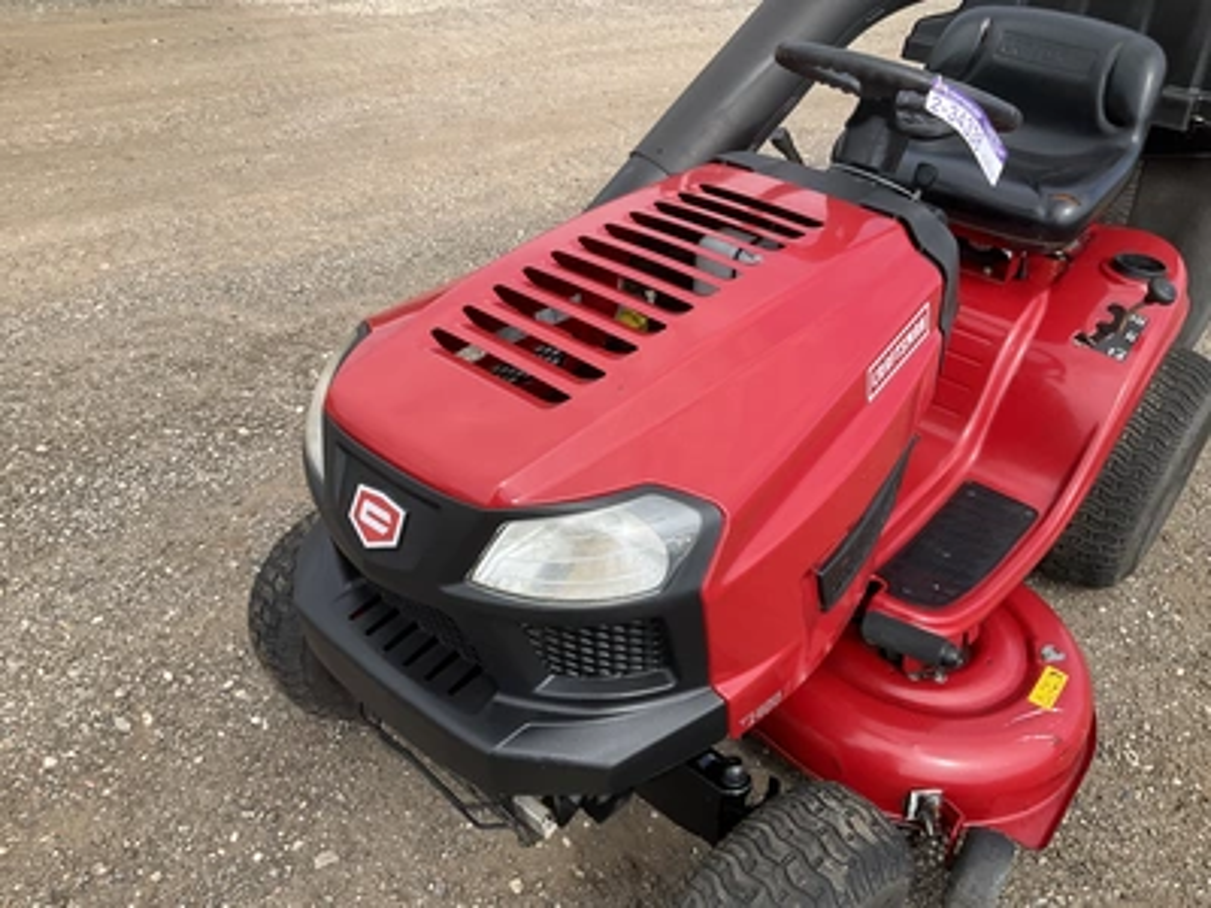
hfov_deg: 61.7
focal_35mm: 29
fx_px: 1015
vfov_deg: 48.2
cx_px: 606
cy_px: 454
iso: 25
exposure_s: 1/739
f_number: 1.8
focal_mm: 3
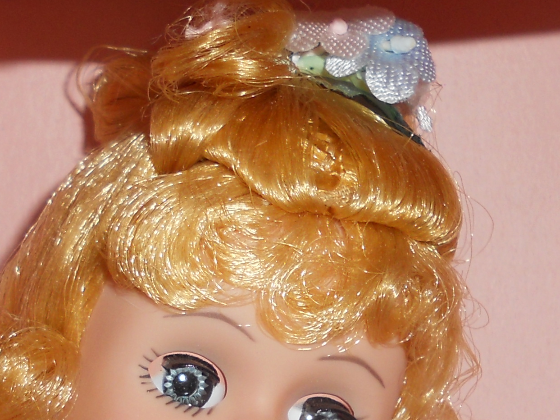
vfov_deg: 14.3
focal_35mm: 103
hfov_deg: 19.0
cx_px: 203
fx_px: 1666
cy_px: 346
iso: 80
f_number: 8.8
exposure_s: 1/25
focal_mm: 5.8
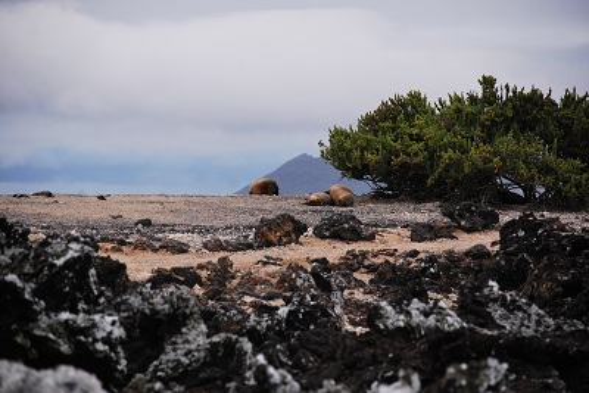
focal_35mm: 202
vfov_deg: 6.8
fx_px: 3314
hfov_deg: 10.2
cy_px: 196
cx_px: 294
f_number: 5.6
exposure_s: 1/320
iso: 400
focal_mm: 135
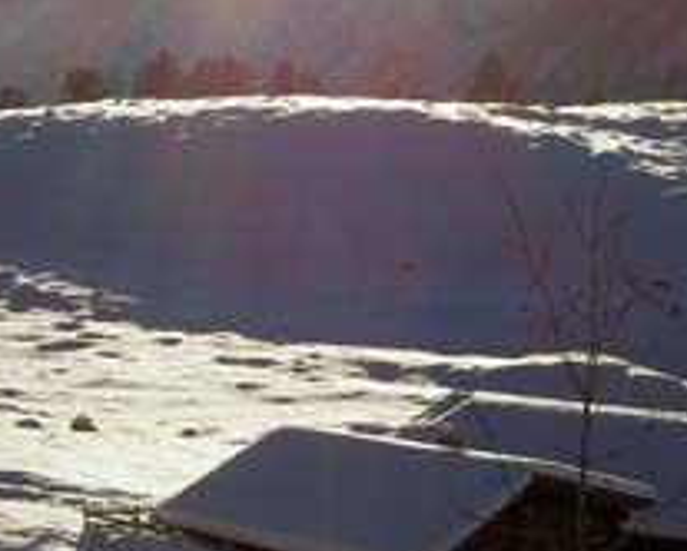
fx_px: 2056
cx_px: 299
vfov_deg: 15.3
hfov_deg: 19.0
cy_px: 254
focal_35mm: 101
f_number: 4.7
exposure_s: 1/2000
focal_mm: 8
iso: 100
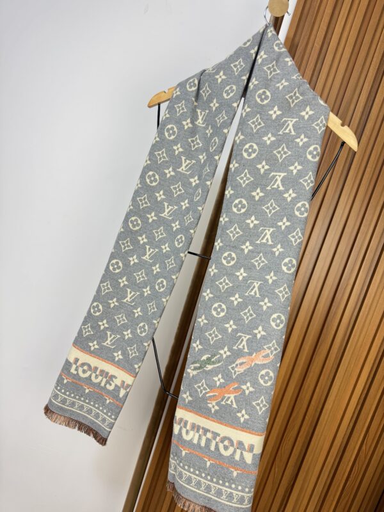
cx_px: 192
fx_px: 355
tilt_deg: -8.9
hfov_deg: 56.8
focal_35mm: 24
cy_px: 256
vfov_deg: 71.6
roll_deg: -16.9
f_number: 1.78
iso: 125
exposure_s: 1/120
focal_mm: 6.76
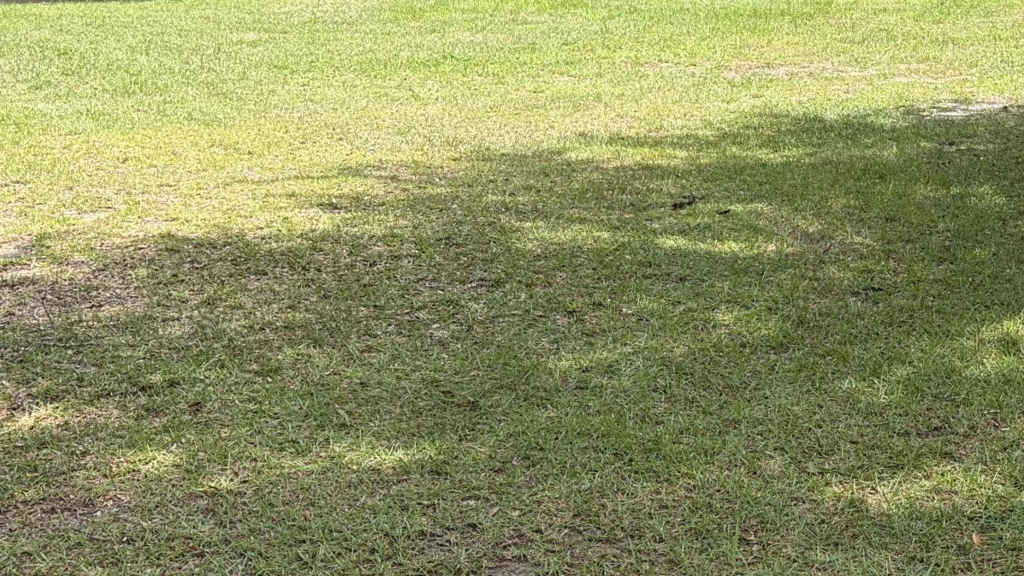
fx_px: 1928
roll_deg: +0.4
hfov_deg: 28.4
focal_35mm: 71
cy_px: -2
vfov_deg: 16.6
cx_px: 950
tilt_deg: -2.0
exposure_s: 1/1287
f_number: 1.6
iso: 64
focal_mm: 5.96
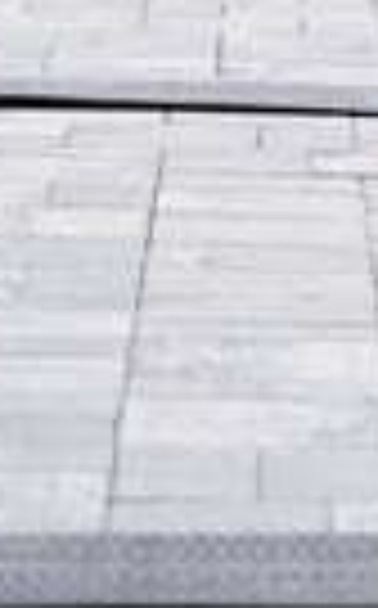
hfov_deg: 3.6
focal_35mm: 358
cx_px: 614
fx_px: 5920
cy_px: -540
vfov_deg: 5.8
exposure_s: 1/1250
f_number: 2.8
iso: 1250
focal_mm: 86
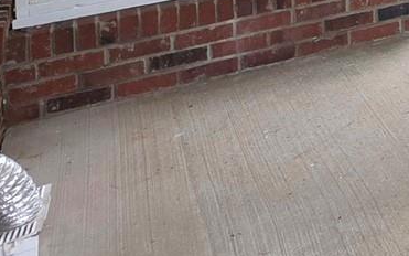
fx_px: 847
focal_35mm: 76
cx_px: 735
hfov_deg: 19.9
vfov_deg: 14.0
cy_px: -278
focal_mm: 2.2
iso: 40
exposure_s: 1/120
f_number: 1.9
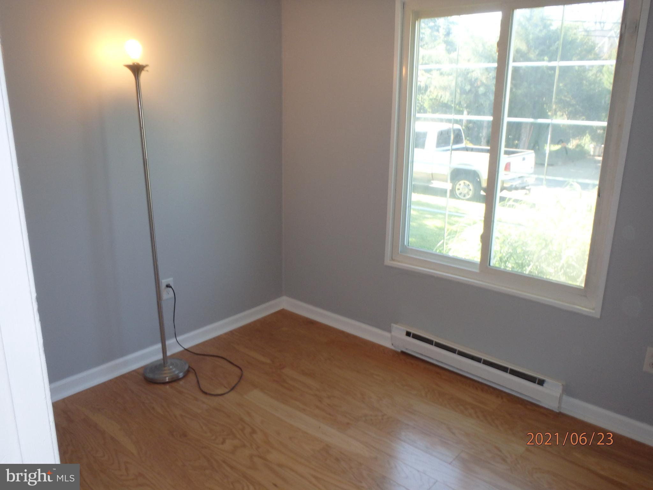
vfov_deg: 49.7
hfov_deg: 63.4
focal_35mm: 28
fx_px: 528
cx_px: 326
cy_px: 245
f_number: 3.9
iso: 200
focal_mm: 5
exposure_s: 1/40
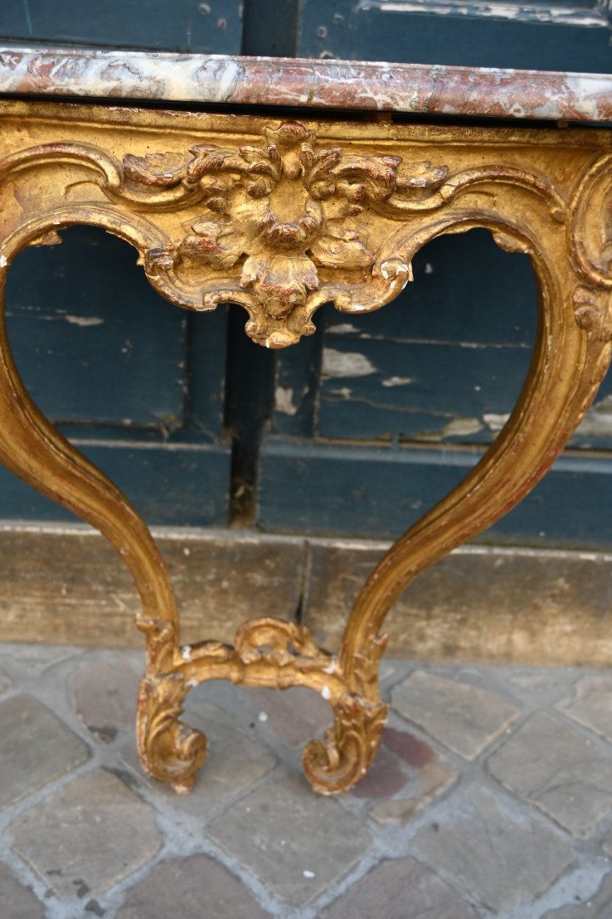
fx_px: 1016
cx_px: 281
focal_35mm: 40
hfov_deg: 33.5
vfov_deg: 48.7
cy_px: 464
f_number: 4
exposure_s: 1/250
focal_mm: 24.5
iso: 250
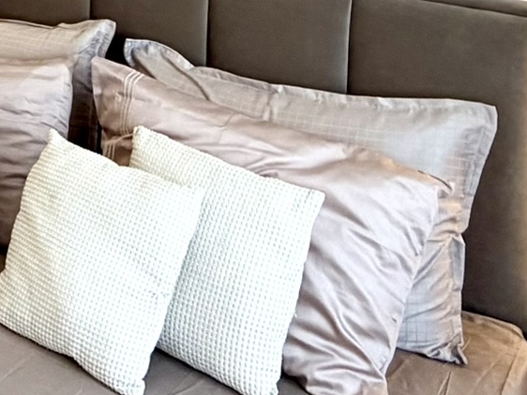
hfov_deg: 31.1
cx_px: -115
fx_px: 777
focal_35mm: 51
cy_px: -51
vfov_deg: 26.1
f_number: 2.2
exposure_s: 1/121
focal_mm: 2.22
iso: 160
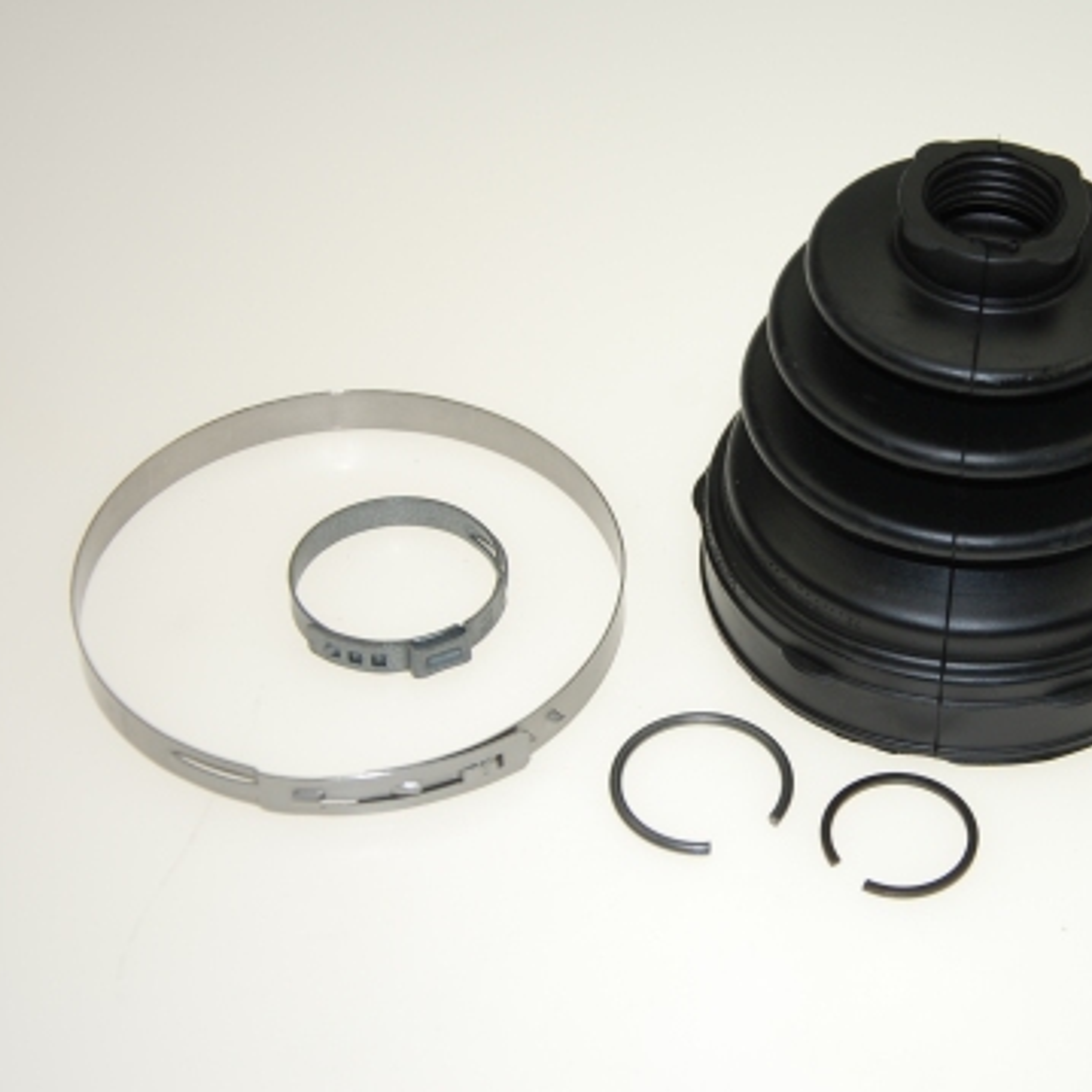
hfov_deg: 20.2
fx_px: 3034
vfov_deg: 20.4
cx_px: 849
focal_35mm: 85
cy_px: 554
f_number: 6.3
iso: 200
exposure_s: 1/500
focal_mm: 40
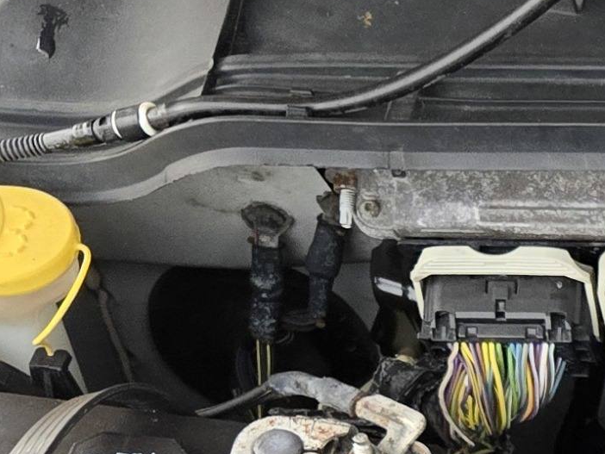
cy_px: 922
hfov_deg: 13.3
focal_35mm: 131
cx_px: 1155
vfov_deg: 10.4
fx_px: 2290
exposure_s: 1/180
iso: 100
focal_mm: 5.4
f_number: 1.8
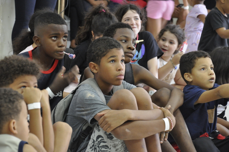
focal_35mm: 135
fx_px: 858
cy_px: 76
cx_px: 114
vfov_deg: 10.1
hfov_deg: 15.2
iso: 2000
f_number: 5.6
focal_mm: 90
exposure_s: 1/30
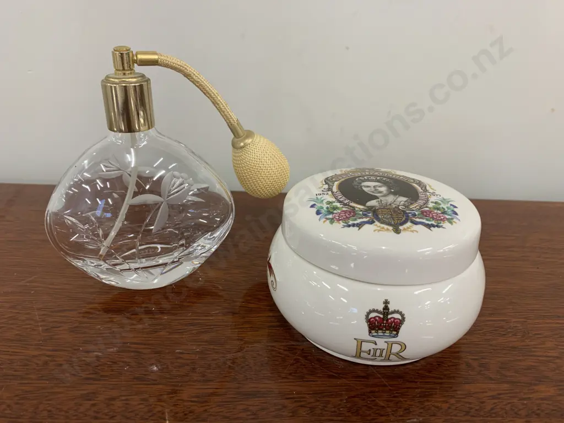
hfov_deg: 67.3
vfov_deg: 53.1
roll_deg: -1.5
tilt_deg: -26.7
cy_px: 212
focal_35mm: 26
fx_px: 424
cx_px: 282
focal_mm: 4.25
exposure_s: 1/50
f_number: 1.8
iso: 80
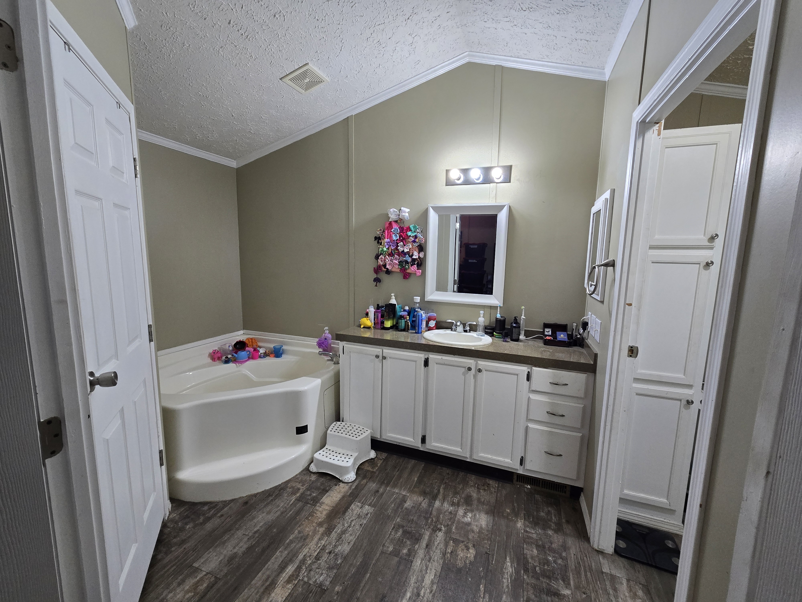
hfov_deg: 106.2
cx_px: 401
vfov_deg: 89.9
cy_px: 301
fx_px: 301
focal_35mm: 13
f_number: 2.2
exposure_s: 1/60
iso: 200
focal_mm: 2.2
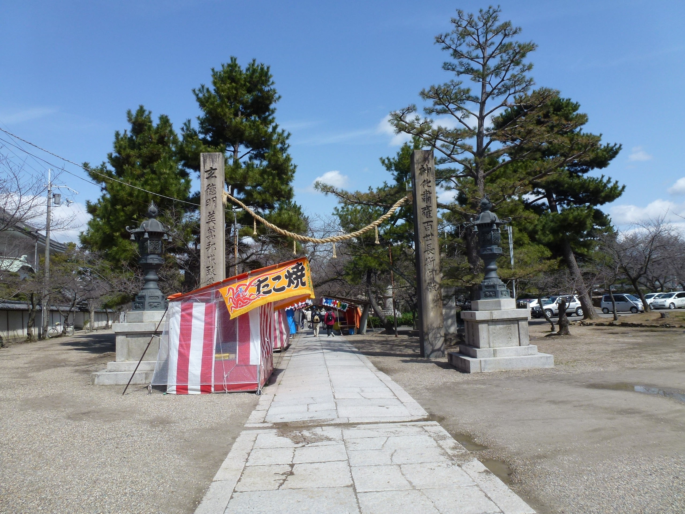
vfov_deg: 56.8
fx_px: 475
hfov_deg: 71.6
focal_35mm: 24
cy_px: 257
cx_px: 342
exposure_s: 1/1000
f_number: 4
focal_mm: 4.3
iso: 100
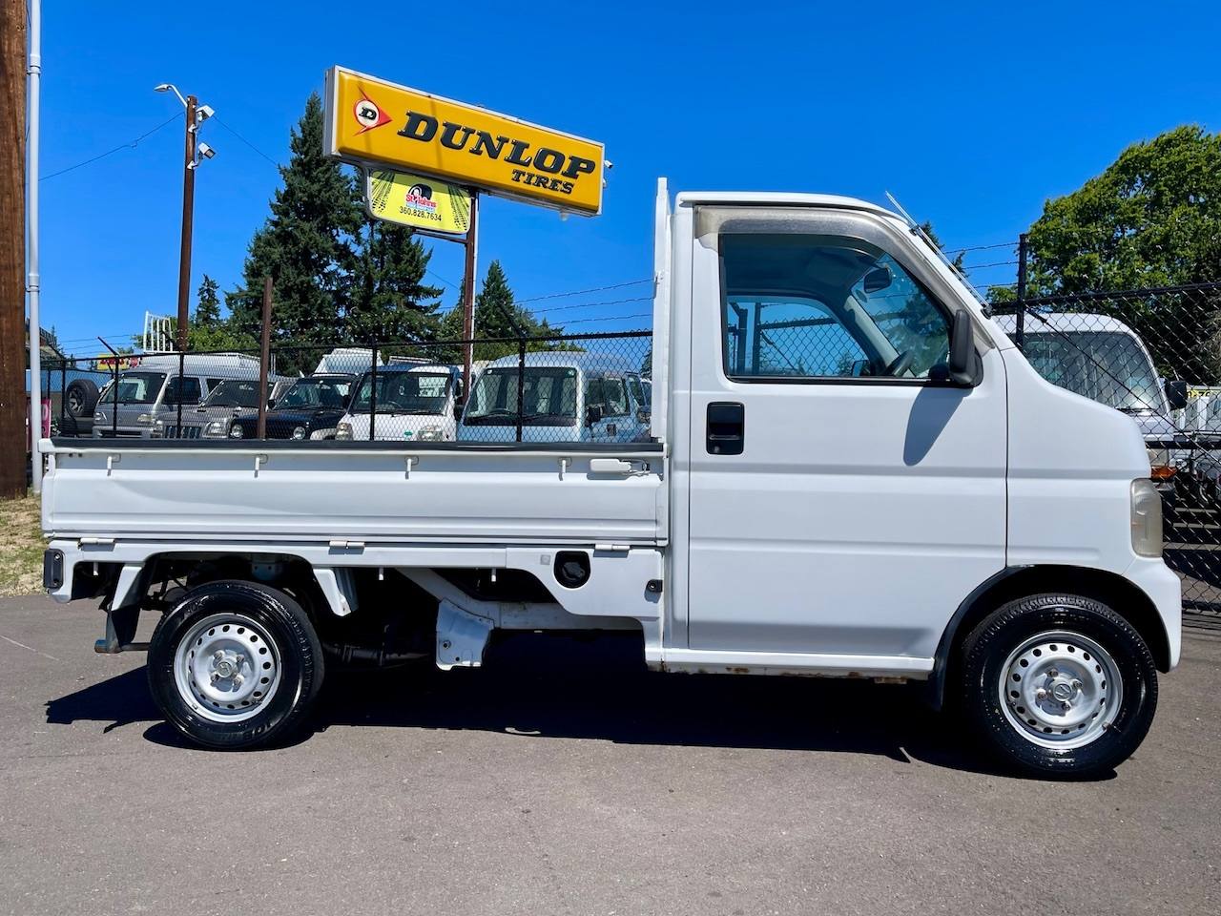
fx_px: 882
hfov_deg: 69.4
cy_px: 458
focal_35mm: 25
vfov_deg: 54.9
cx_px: 610
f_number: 1.6
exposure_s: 1/5917
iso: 32
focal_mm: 5.1
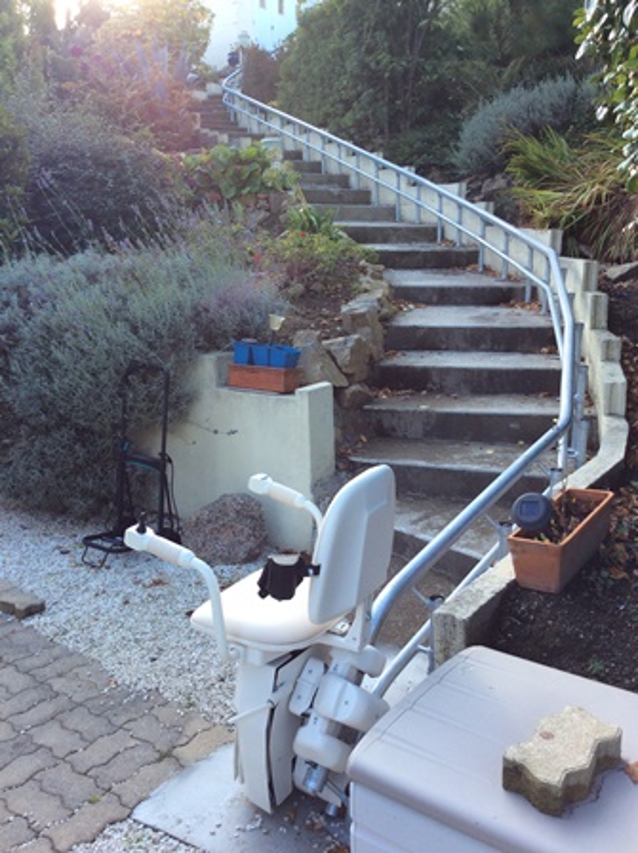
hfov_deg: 44.1
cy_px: 426
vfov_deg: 56.9
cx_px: 319
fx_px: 788
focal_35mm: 32
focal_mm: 3.3
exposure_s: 1/160
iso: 32
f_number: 2.4
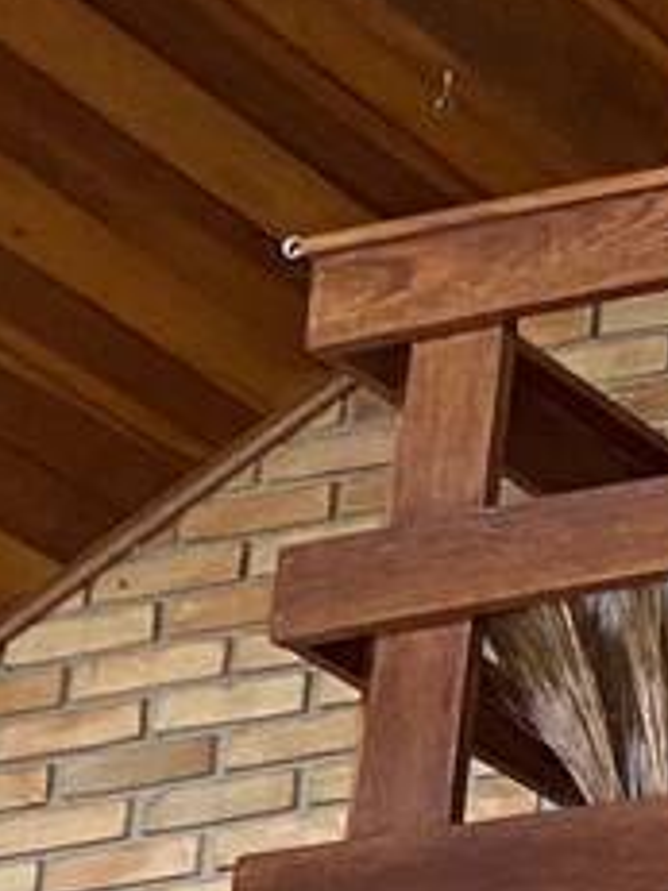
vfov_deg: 11.5
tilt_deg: +16.6
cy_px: 1500
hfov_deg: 6.9
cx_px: 2703
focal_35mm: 162
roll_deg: +4.1
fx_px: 4172
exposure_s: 1/60
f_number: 1.8
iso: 160
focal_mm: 4.25
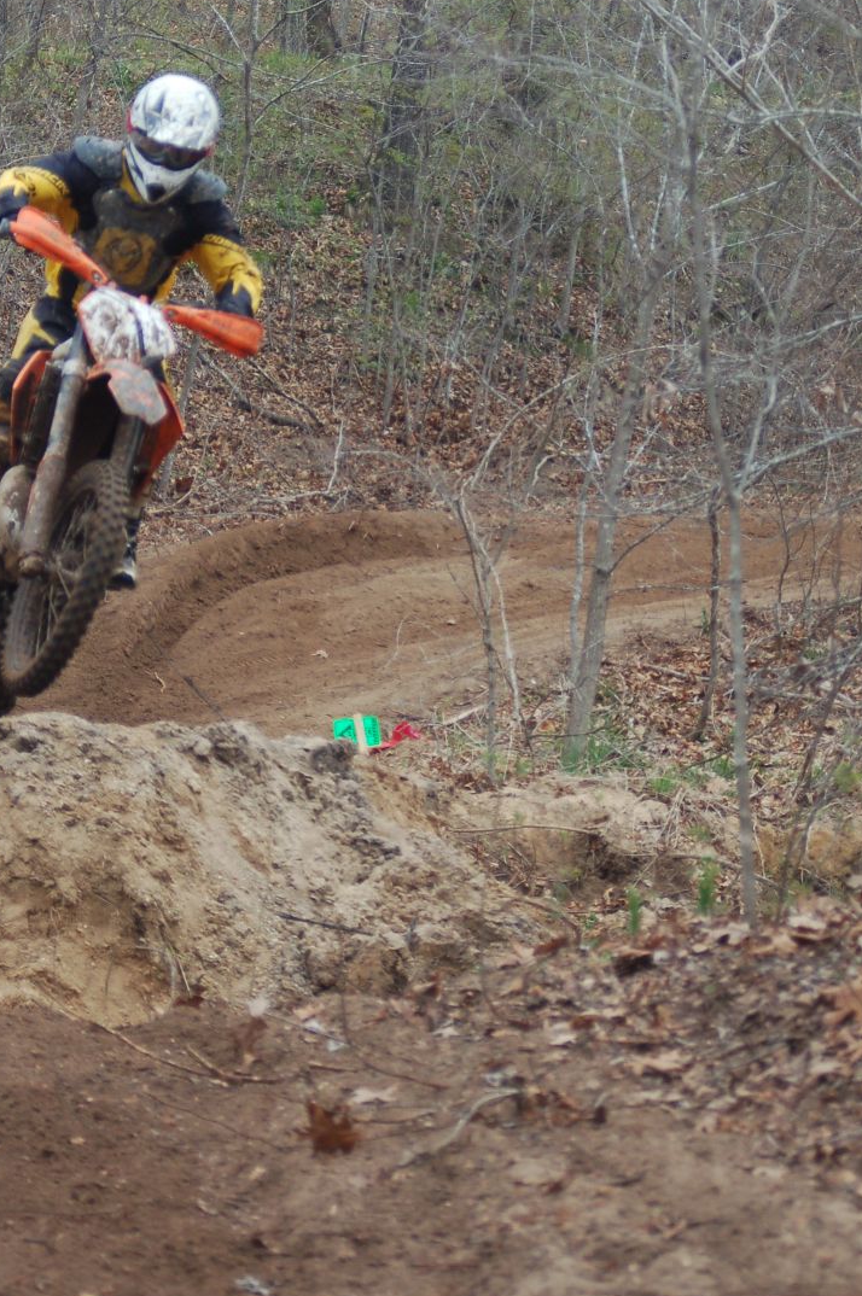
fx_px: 5290
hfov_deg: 9.3
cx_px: 262
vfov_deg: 14.0
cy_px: 503
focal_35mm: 147
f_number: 4.5
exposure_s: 1/800
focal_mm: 70
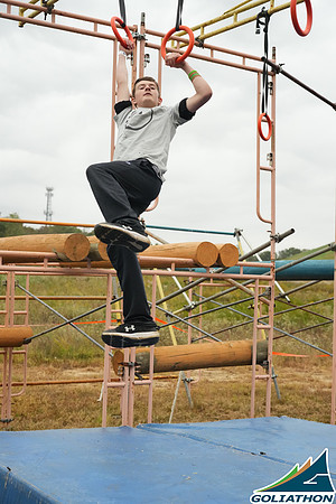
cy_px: 252
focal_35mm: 52
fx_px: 728
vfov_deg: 38.2
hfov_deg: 26.0
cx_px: 168
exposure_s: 1/2500
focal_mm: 52
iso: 5000
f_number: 4
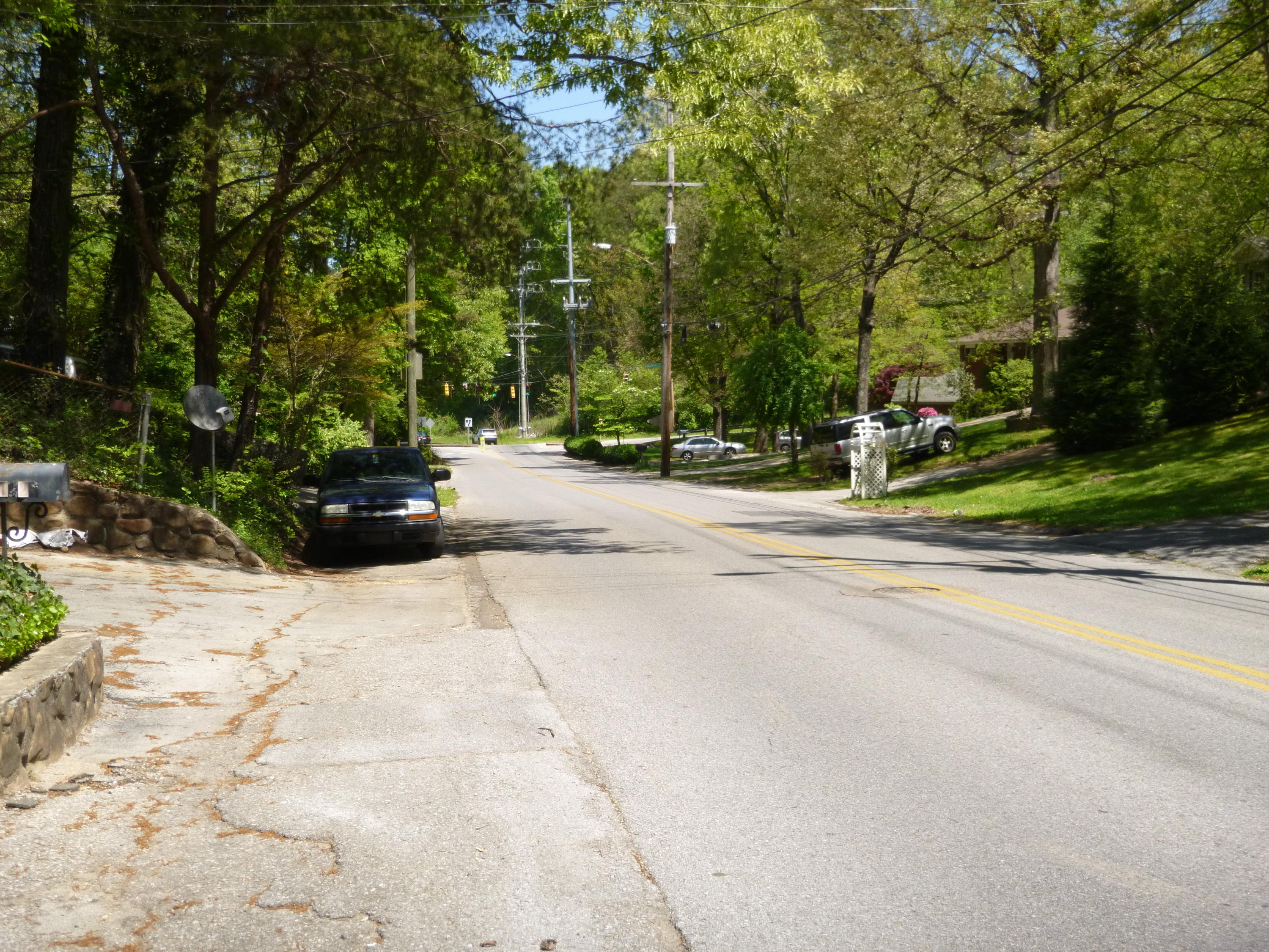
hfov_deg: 45.8
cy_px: 476
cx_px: 634
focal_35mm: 41
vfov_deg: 35.1
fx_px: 1503
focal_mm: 7.3
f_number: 4.6
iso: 100
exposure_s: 1/320
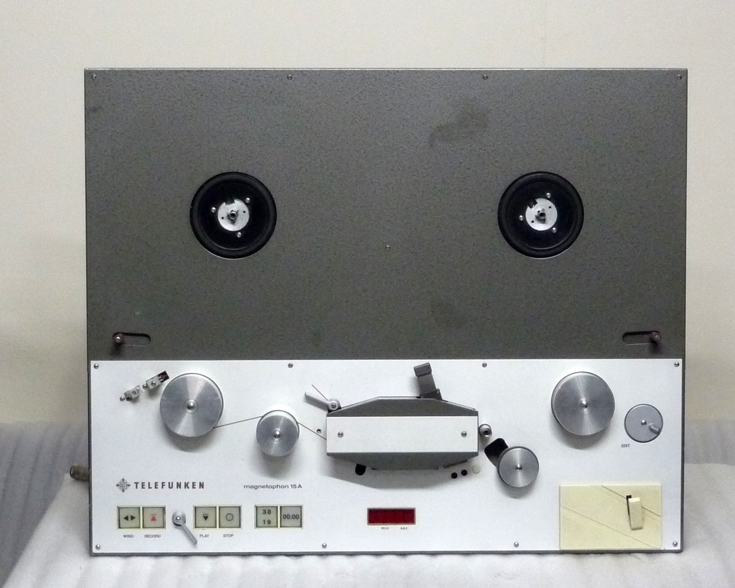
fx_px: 1979
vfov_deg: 16.9
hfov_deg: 21.0
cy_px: 294
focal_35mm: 91
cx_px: 384
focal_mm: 7.9
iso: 400
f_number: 3.8
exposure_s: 1/30
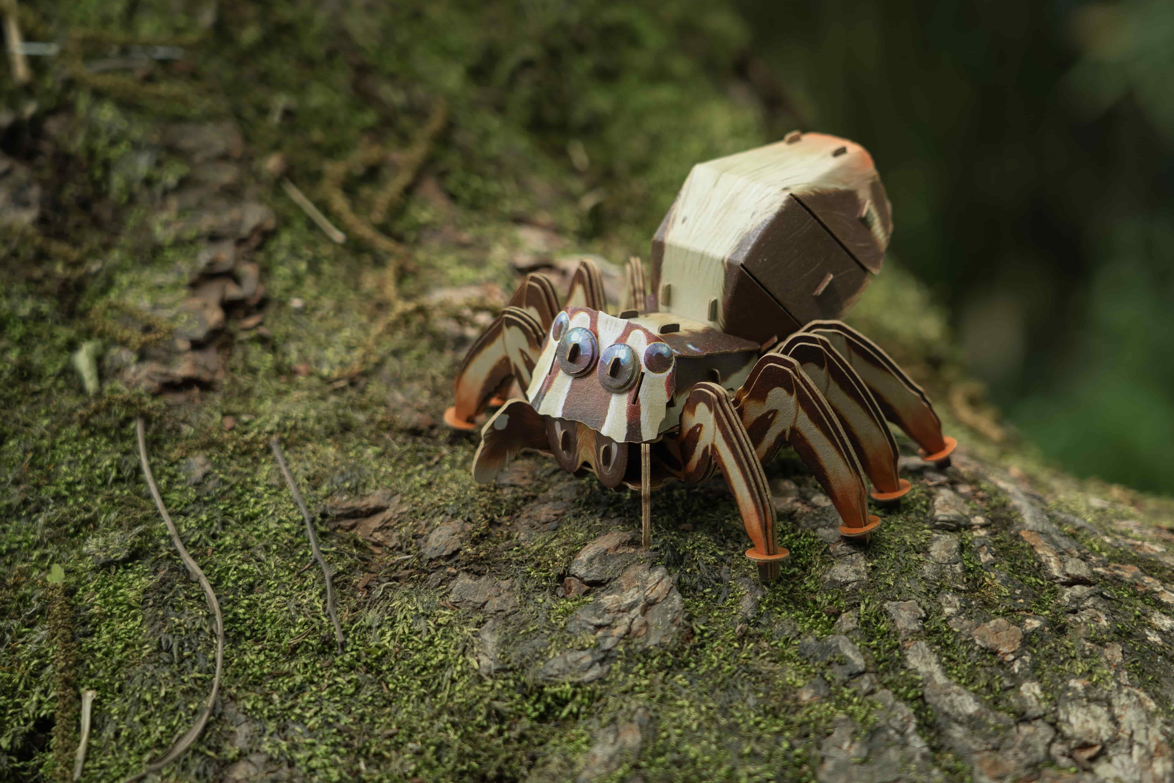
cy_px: 372
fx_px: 3033
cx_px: 732
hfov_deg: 21.9
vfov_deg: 14.7
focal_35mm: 93
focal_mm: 68
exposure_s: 1/100
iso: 100
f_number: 4
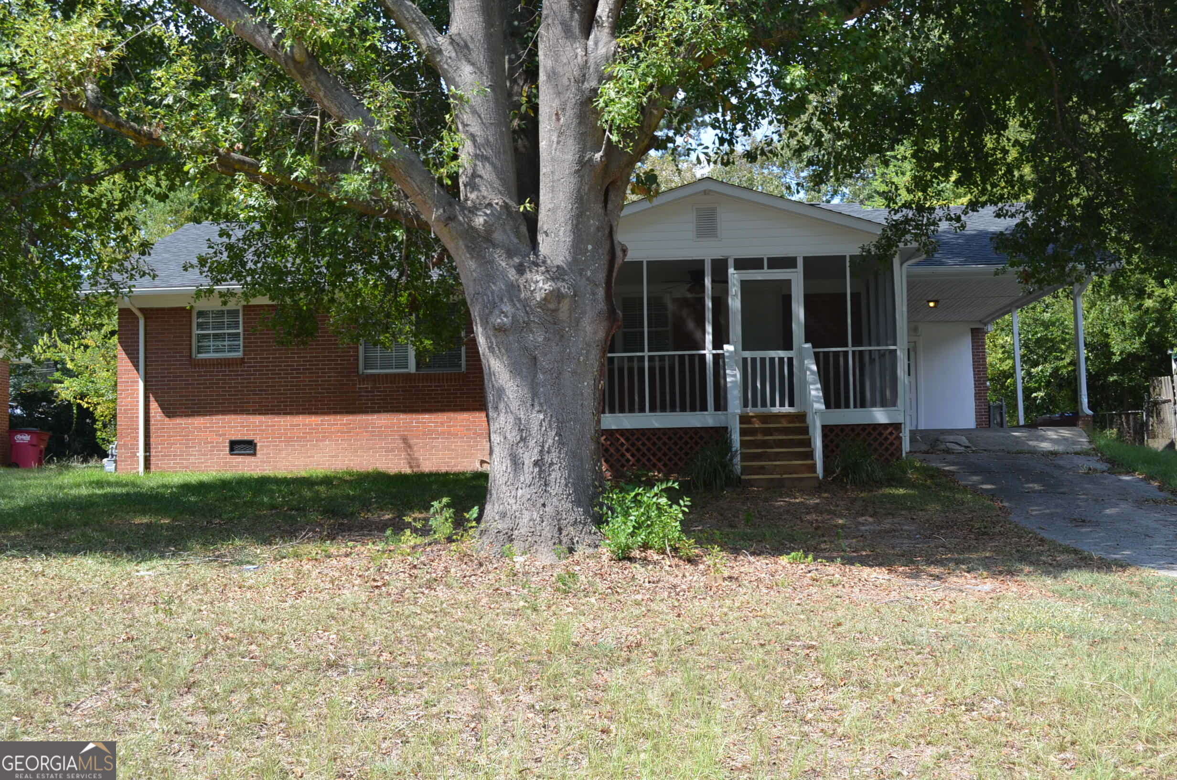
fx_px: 1272
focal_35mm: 39
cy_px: 390
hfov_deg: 49.6
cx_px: 588
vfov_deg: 34.1
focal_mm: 26
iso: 200
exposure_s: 1/200
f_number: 7.1
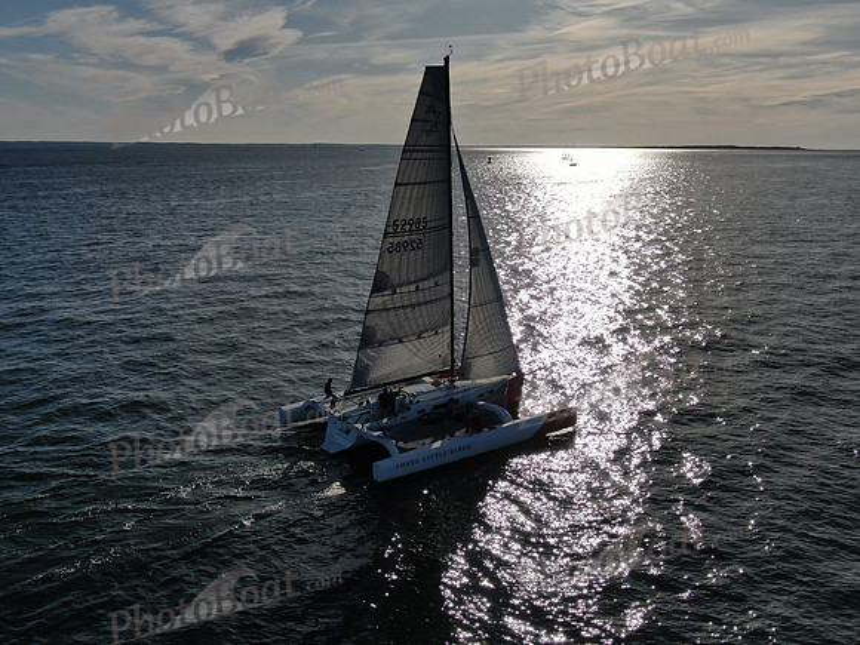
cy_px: 322
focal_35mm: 36
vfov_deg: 39.7
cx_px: 430
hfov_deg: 51.4
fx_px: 894
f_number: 3.3
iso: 100
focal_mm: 6.08
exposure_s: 1/8000
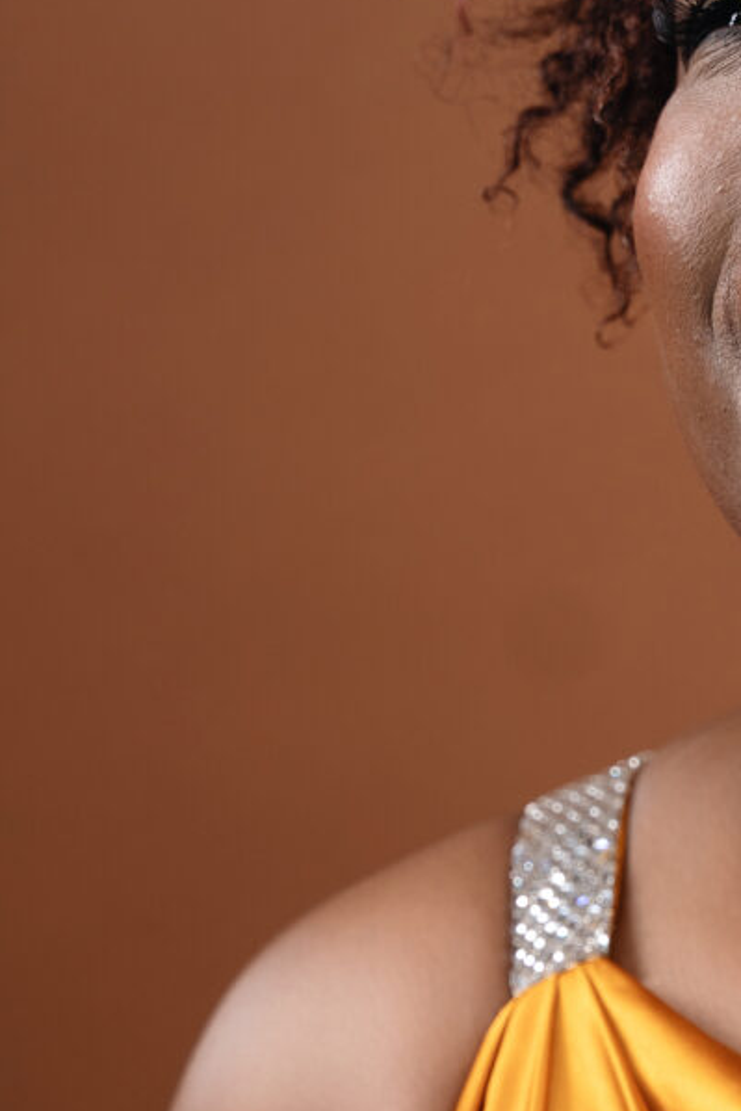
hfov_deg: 7.4
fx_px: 5696
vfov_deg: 11.1
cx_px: 964
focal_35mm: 185
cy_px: 983
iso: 160
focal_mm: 57.5
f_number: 3.2
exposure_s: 1/250
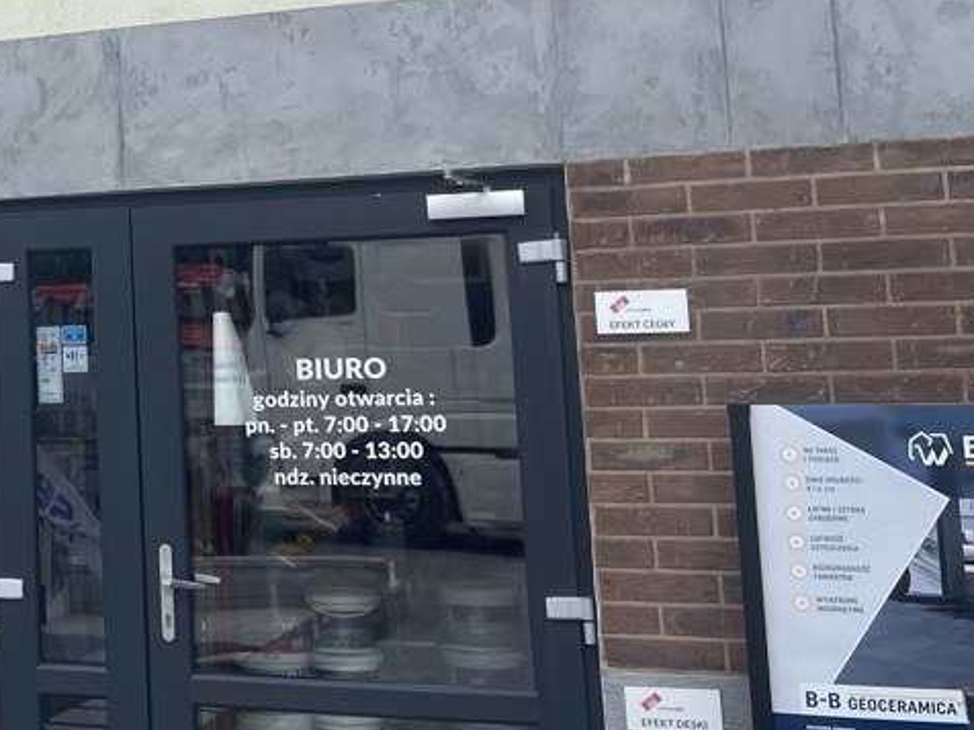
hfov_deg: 27.6
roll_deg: +1.1
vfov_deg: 23.0
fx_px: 1773
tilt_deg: +7.3
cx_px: -143
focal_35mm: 63
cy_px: 147
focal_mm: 5.1
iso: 32
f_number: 1.6
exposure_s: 1/1575
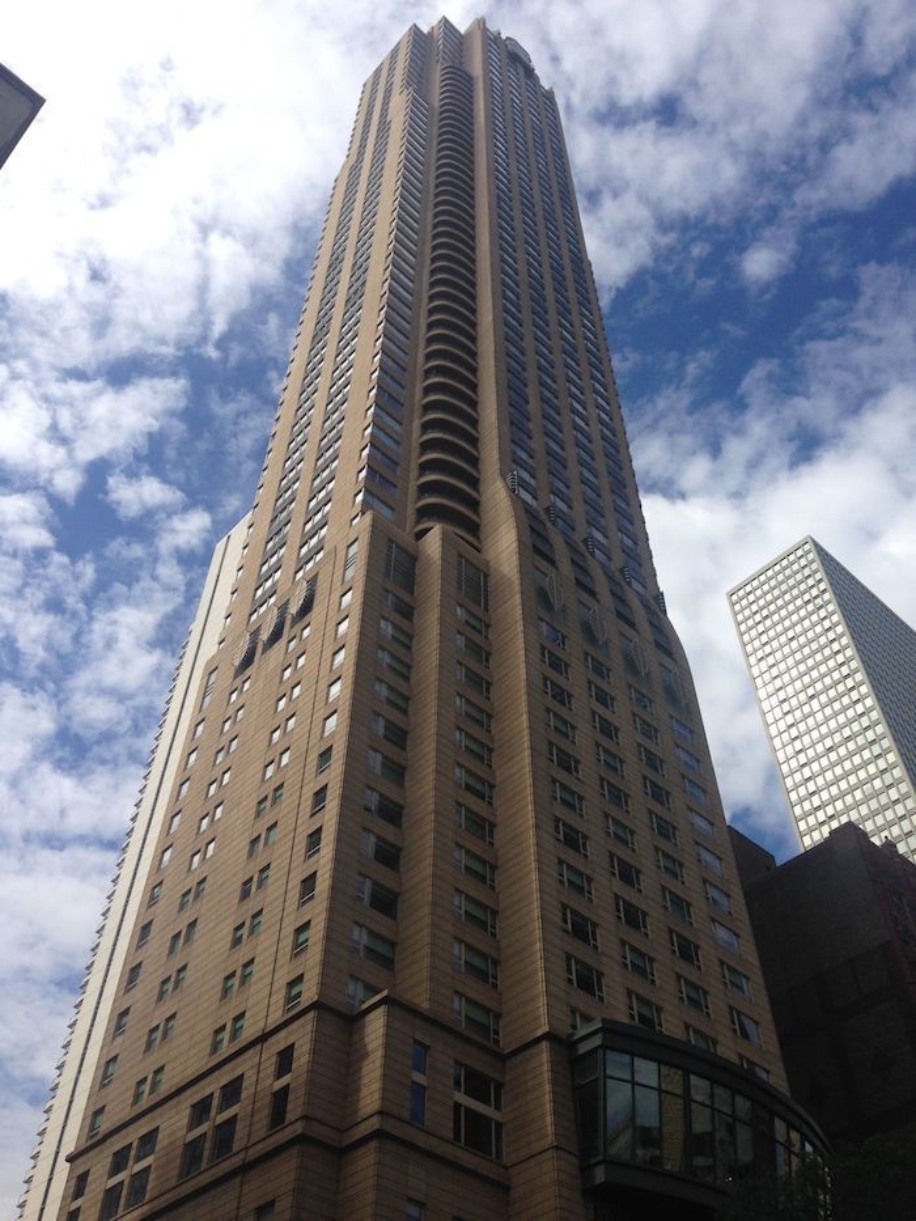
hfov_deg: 43.0
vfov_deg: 55.3
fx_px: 1164
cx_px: 458
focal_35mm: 33
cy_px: 610
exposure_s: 1/2169
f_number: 2.4
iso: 50
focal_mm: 4.12
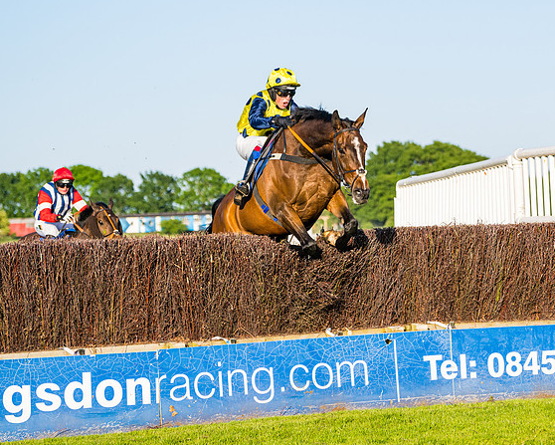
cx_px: 377
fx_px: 2564
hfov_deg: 12.3
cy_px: 191
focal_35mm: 156
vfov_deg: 9.9
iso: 400
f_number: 4
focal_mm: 110
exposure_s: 1/2500
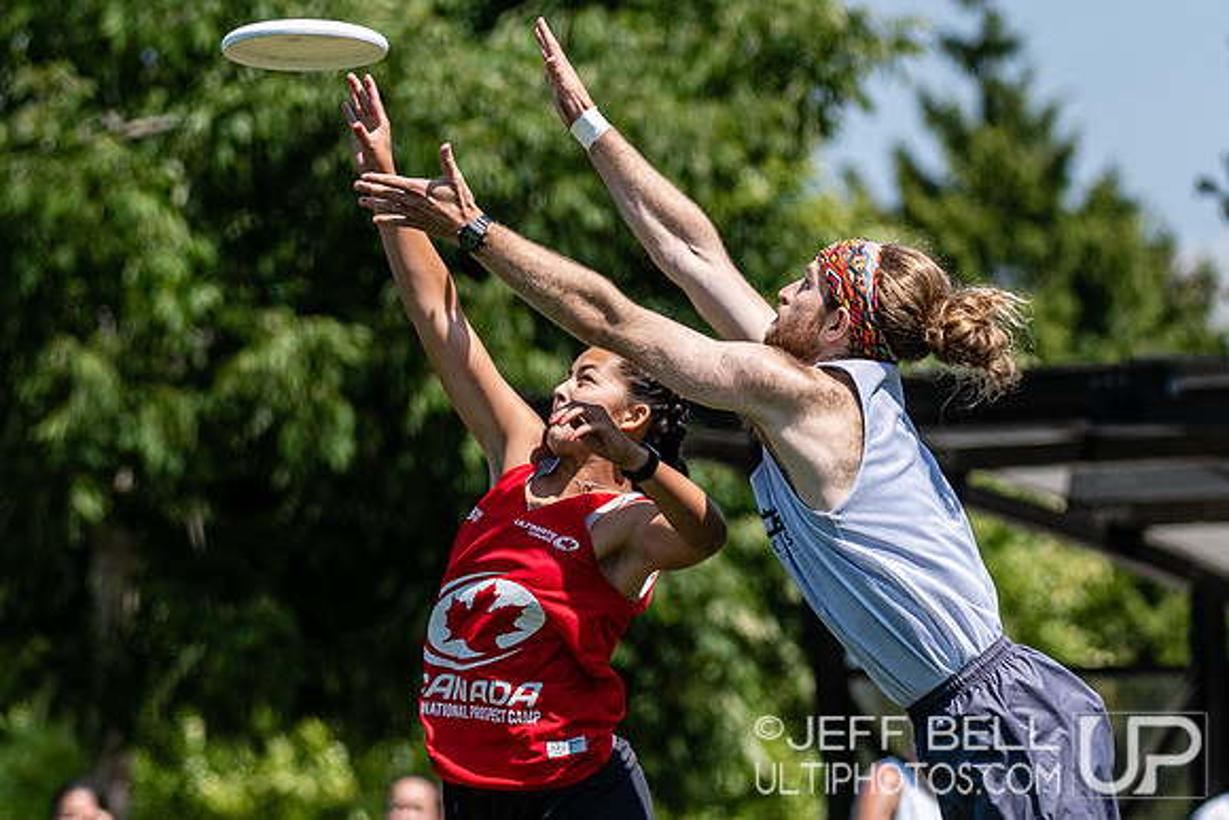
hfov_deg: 3.8
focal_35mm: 535
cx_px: 626
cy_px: 488
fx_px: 18284
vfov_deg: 2.6
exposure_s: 1/2500
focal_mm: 200
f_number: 4
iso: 200
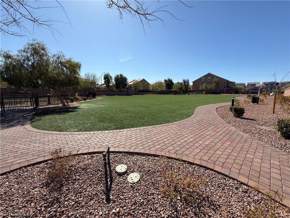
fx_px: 117
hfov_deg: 102.1
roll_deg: -0.5
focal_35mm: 14
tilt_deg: -7.3
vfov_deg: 85.7
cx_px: 145
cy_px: 109
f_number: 2.2
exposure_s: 1/2237
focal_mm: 2.22
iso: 50
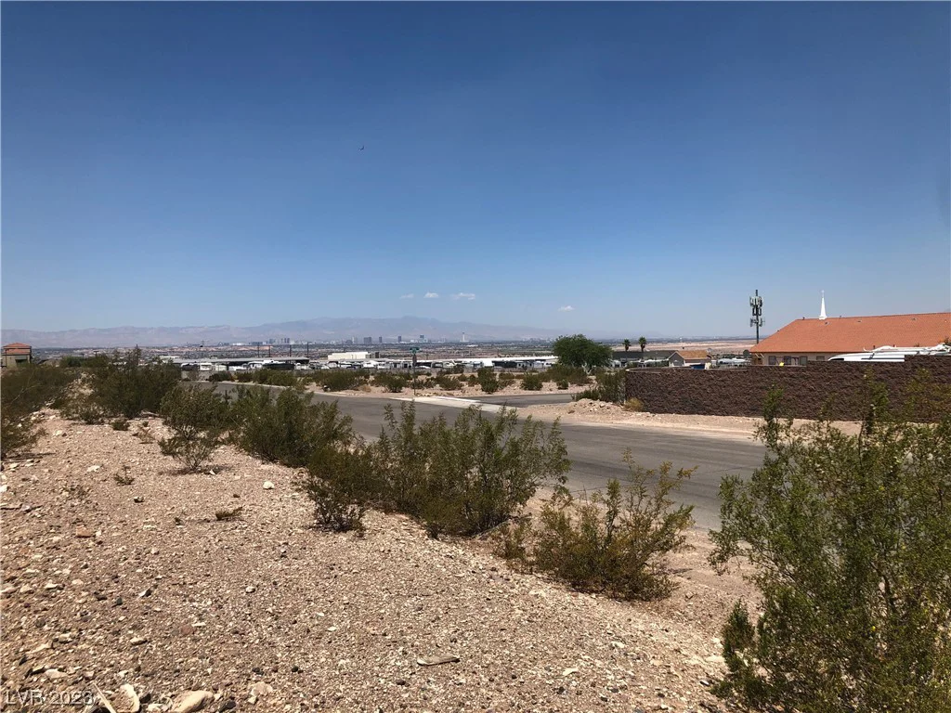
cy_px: 356
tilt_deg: +0.3
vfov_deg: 49.7
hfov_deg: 63.4
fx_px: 769
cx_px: 476
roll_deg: +0.1
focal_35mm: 28
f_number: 1.8
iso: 25
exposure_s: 1/3436
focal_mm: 3.99
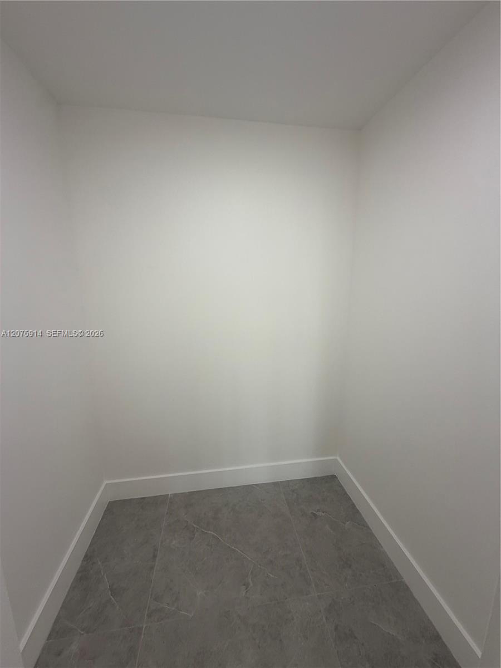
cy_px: 334
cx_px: 250
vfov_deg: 102.1
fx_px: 270
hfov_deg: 85.7
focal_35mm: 14
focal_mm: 2.22
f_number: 2.2
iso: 50
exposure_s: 1/121
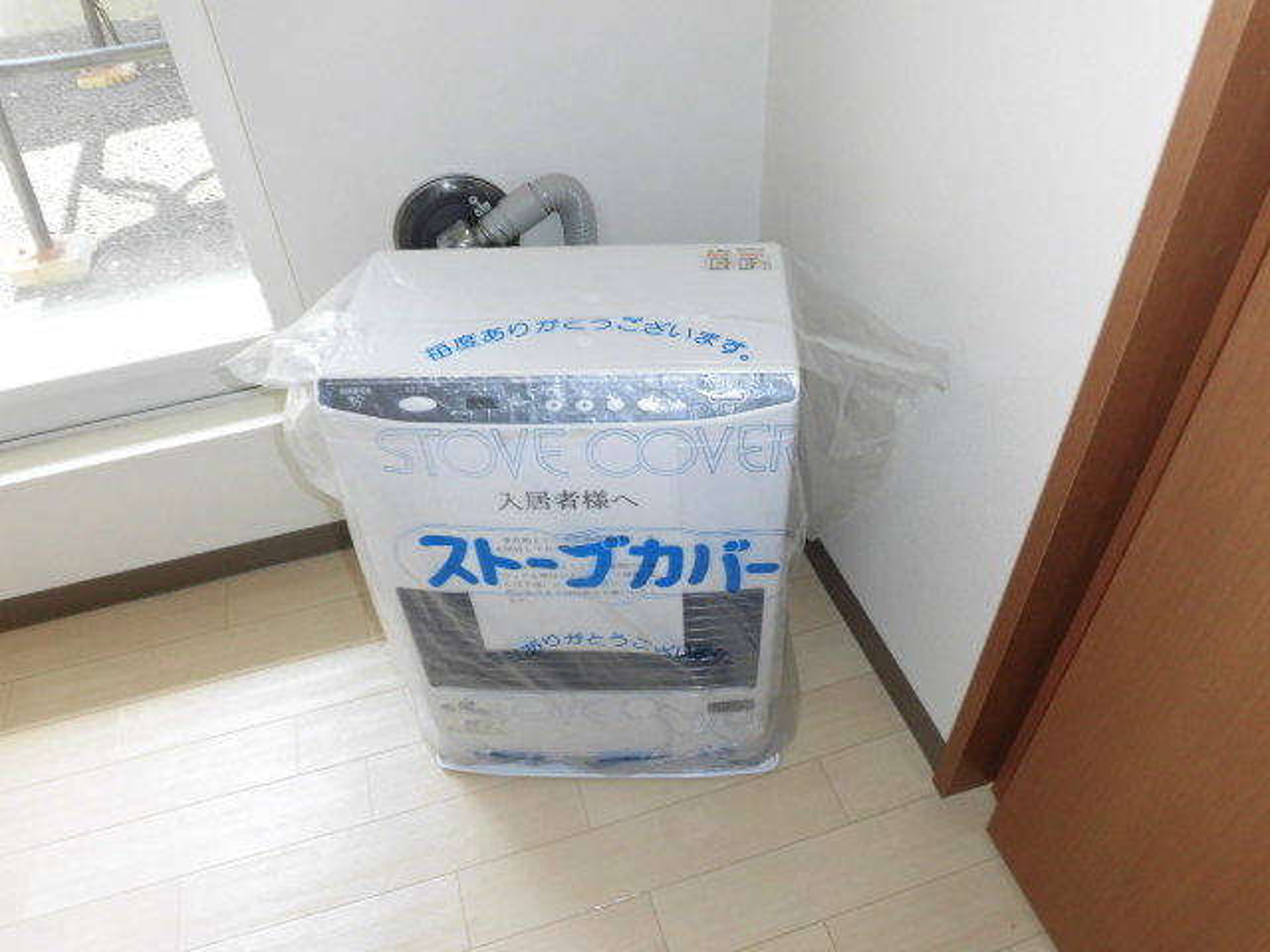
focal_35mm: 24
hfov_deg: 71.6
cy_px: 476
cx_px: 635
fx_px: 881
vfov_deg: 56.8
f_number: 3.1
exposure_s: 1/60
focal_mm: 4.3
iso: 100
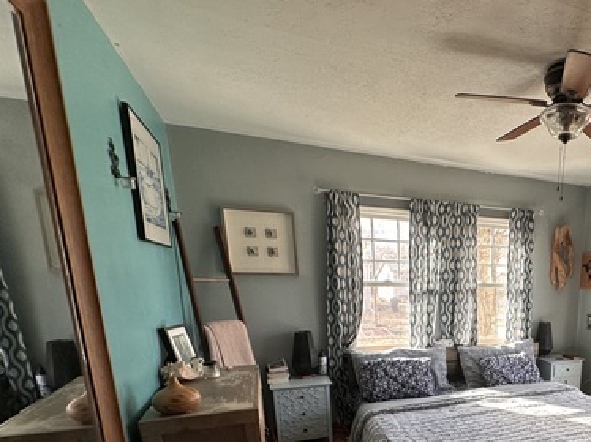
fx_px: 427
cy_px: 373
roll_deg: -1.5
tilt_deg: -13.6
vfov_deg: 50.4
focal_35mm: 25
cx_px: 492
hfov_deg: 62.1
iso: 100
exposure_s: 1/99
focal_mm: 2.22
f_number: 2.2
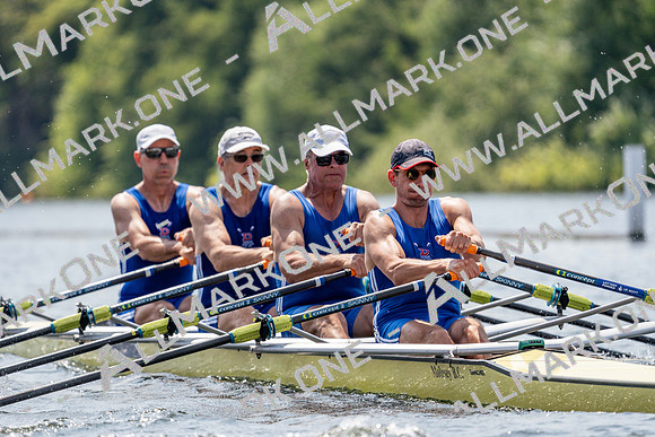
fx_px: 7225
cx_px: 328
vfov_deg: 3.5
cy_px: 218
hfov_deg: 5.2
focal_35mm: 397
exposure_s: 1/1600
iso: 250
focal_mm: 397
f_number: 6.3
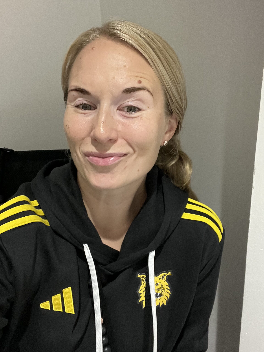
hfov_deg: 46.8
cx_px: 132
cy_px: 176
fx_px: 305
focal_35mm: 30
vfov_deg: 60.0
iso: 320
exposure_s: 1/50
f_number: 2.2
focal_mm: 2.71
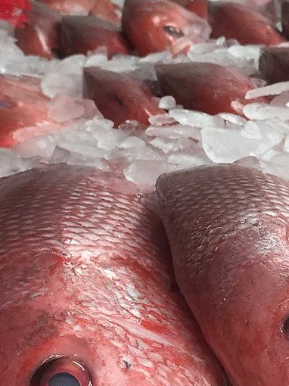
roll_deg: +0.6
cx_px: 228
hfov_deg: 16.1
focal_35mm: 91
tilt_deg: -11.3
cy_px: 144
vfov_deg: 21.5
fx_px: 1014
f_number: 2.2
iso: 32
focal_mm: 4.15
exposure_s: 1/30
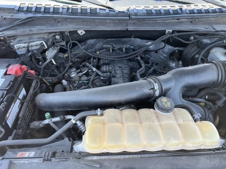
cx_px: 113
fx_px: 170
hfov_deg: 67.3
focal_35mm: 26
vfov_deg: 53.1
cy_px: 84
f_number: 1.6
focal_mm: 5.1
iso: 50
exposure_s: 1/172
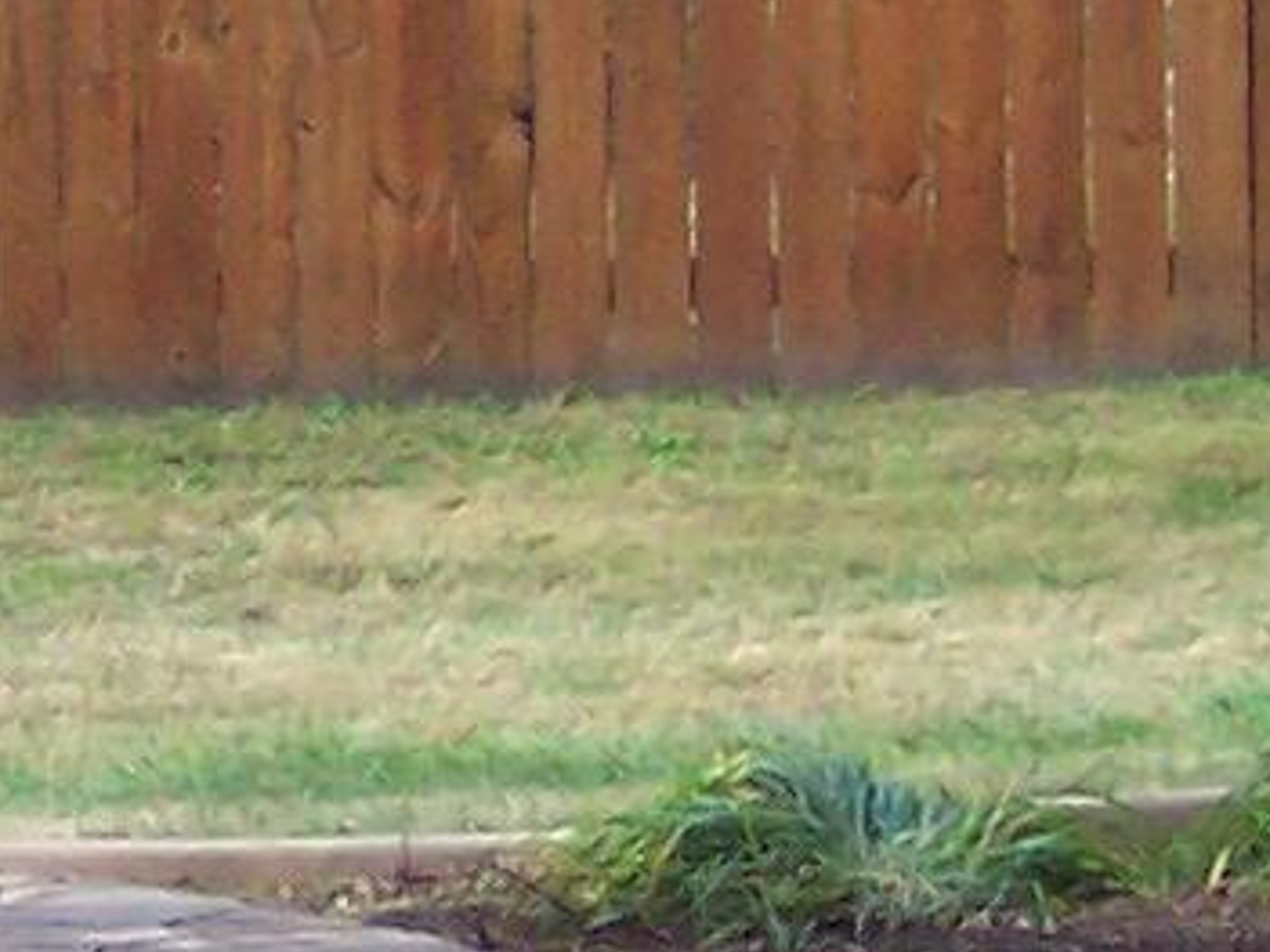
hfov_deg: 6.9
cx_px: -1165
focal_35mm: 279
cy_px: 485
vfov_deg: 5.3
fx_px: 10233
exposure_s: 1/350
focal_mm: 8
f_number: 2.8
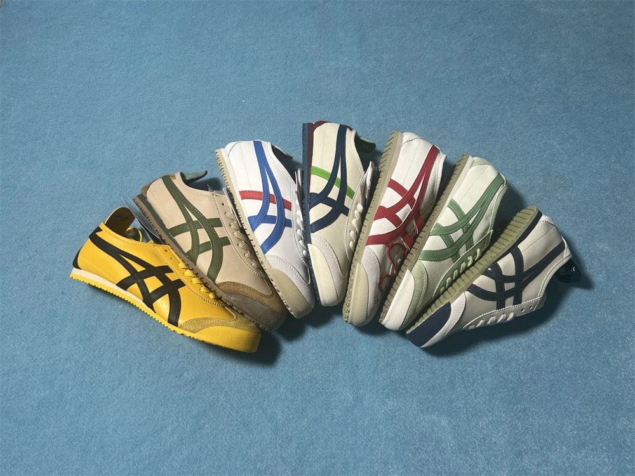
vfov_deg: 53.1
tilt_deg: -70.0
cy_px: 238
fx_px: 477
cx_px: 318
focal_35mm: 26
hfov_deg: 67.3
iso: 32
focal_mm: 5.7
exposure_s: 1/111
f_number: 1.5
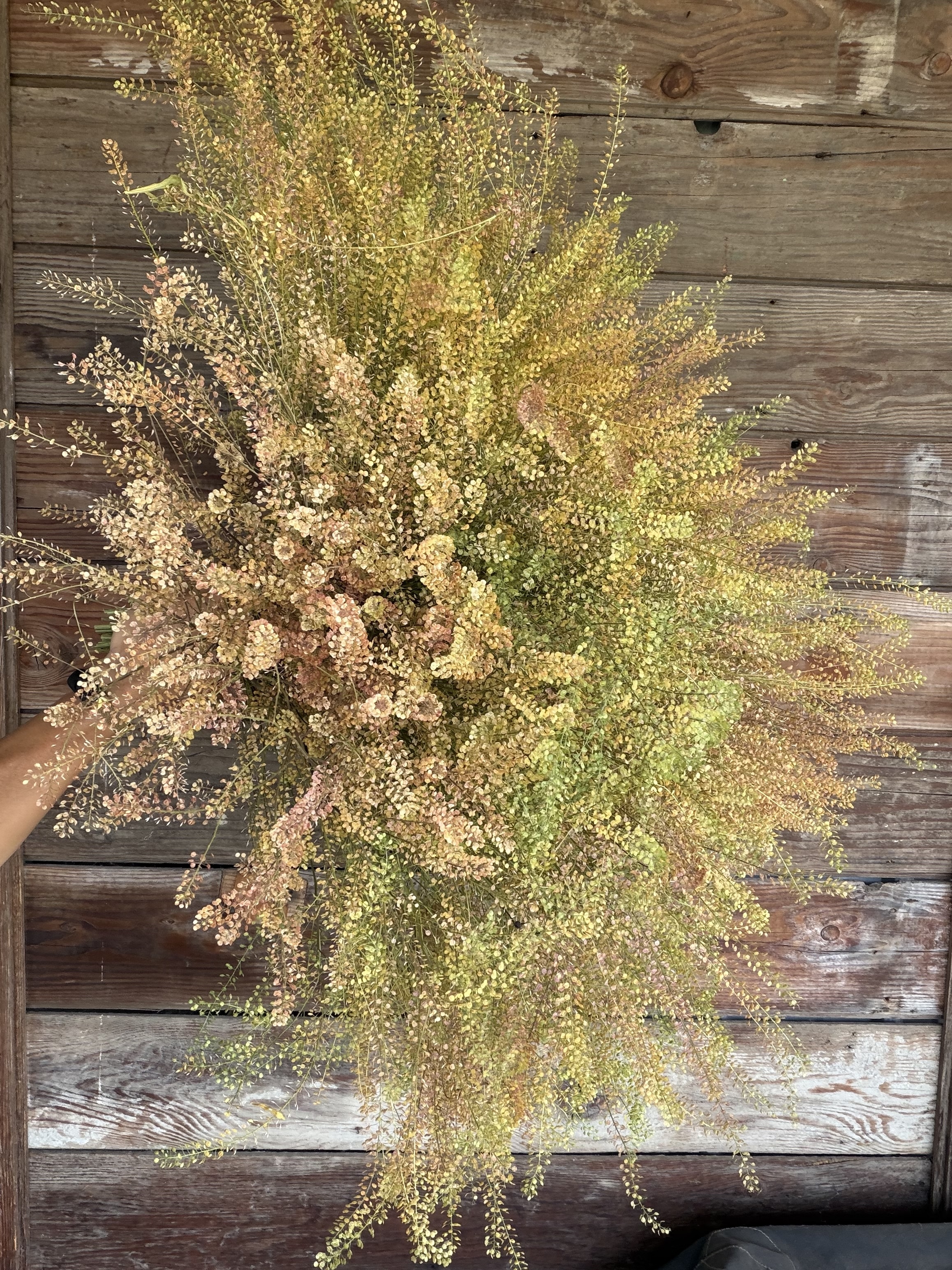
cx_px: 476
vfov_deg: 60.0
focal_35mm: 30
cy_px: 635
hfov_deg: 46.8
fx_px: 1100
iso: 32
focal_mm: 2.71
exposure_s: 1/121
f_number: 1.9
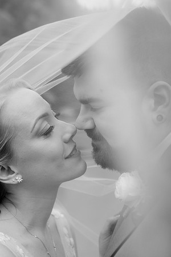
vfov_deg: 39.6
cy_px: 128
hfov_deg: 27.0
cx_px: 86
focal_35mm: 50
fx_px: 356
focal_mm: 50
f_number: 3.5
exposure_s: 1/400
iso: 100
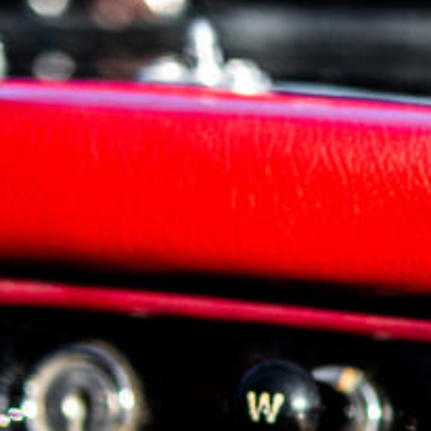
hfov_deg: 7.9
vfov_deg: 8.1
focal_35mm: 211
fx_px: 2972
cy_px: 685
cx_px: 918
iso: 100
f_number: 2
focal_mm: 50
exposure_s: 1/2500
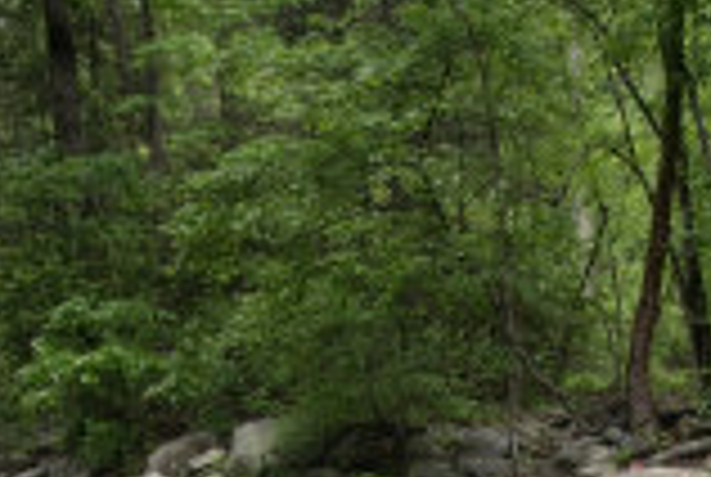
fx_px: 1148
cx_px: 472
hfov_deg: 34.1
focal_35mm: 58
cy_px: 724
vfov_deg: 20.1
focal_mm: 10
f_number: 5
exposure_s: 30
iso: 100
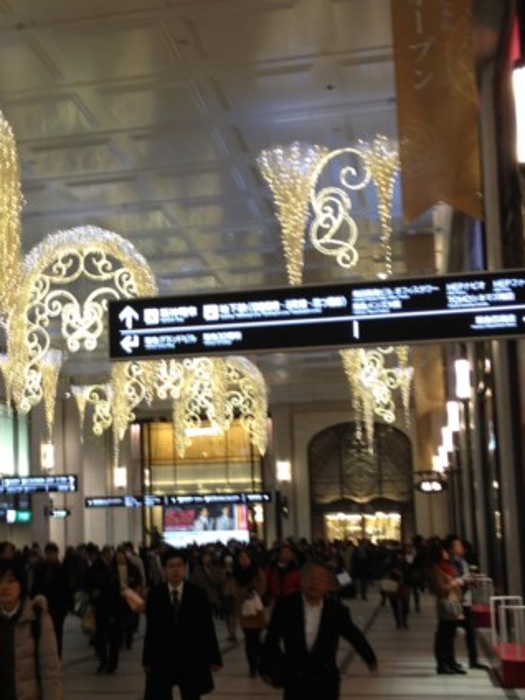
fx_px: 1335
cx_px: 96
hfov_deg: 21.9
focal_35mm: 66
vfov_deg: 29.4
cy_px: 395
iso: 50
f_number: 2.4
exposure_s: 1/20
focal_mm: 4.28
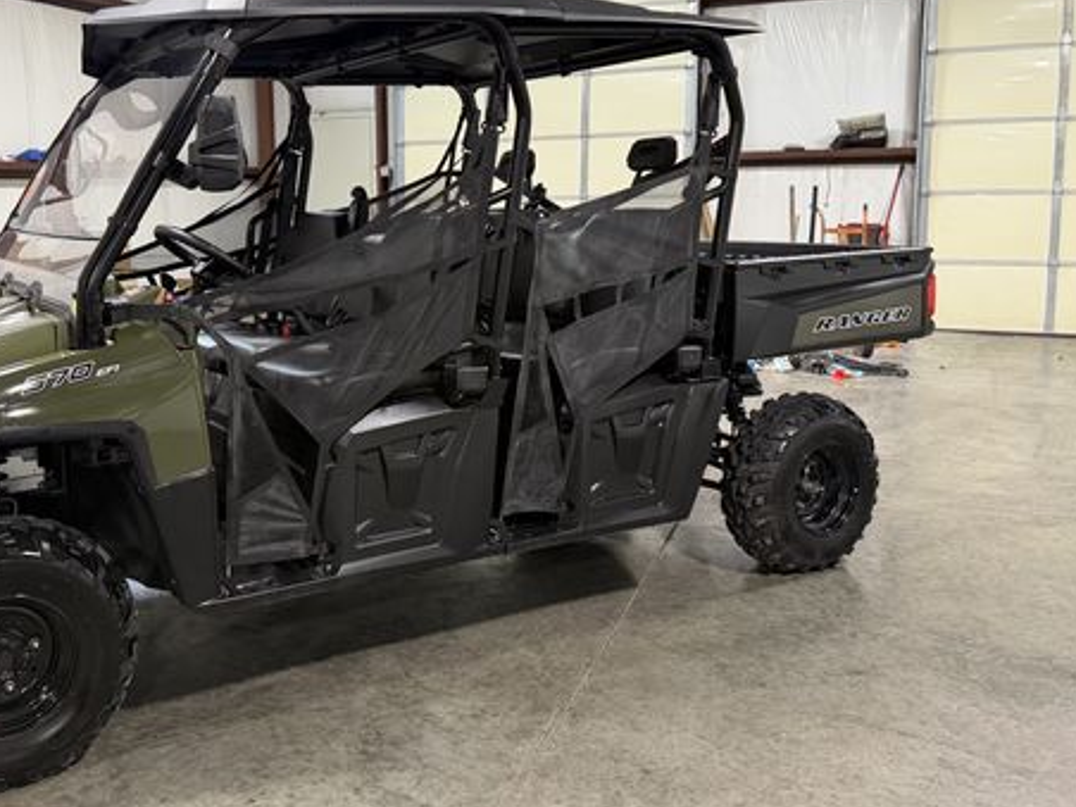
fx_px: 1057
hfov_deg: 53.0
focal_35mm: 34
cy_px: 312
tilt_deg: -3.9
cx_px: 367
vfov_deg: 41.5
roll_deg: +2.2
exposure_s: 1/60
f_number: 1.78
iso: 320
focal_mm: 6.76
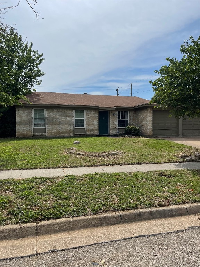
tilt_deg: -1.1
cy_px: 134
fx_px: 200
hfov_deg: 53.1
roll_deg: -0.1
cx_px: 100
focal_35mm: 26
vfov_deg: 67.3
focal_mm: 5.1
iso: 32
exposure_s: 1/7937
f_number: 1.6
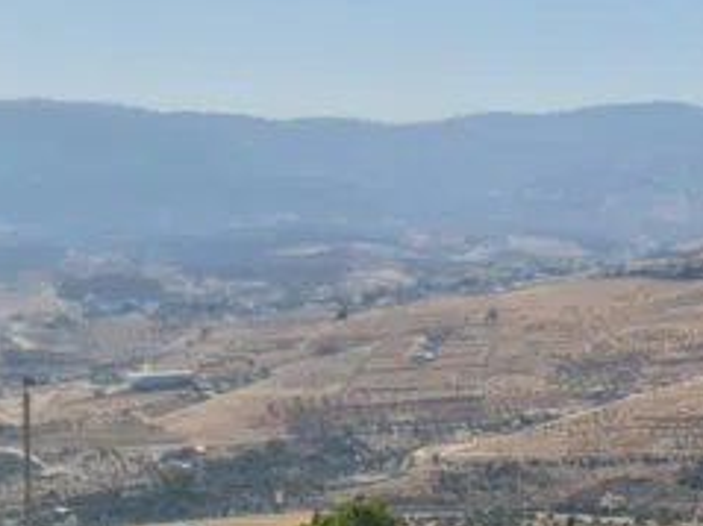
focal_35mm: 107
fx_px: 2172
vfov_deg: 13.8
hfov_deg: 15.6
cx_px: 1288
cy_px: 259
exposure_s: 1/1736
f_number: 1.8
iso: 50
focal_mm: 7
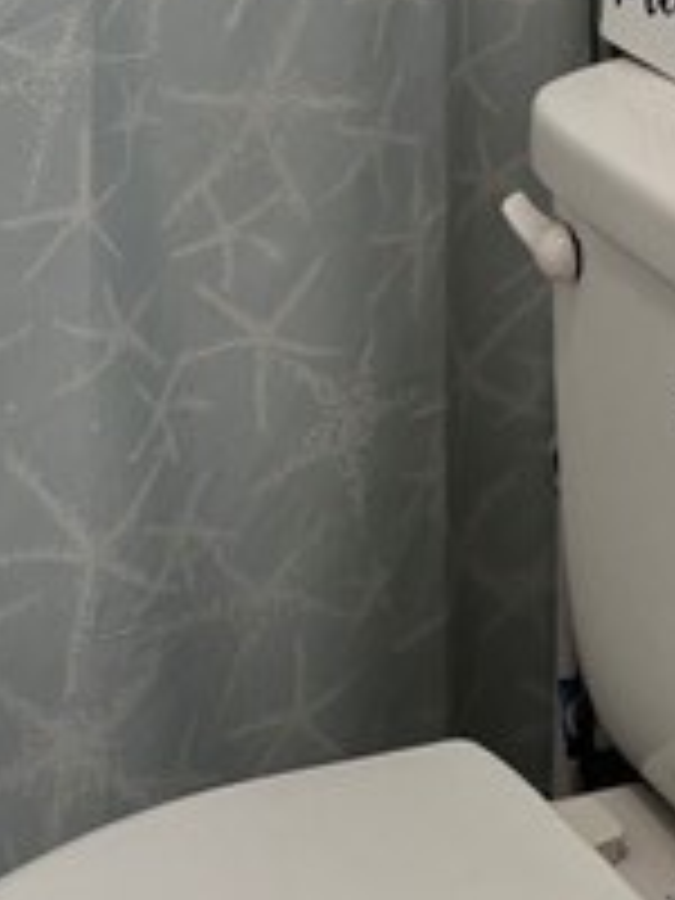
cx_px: 558
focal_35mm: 133
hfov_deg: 11.1
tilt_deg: -6.1
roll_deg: -0.1
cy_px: -860
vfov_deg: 13.0
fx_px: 3458
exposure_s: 1/120
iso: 64
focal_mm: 5.96
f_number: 1.6
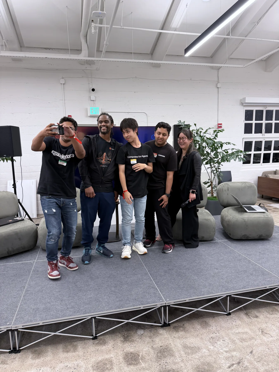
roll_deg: +1.6
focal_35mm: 24
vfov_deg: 71.6
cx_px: 140
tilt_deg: -5.5
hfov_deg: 56.8
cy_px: 186
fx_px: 258
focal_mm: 6.76
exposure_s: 1/60
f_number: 1.78
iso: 160
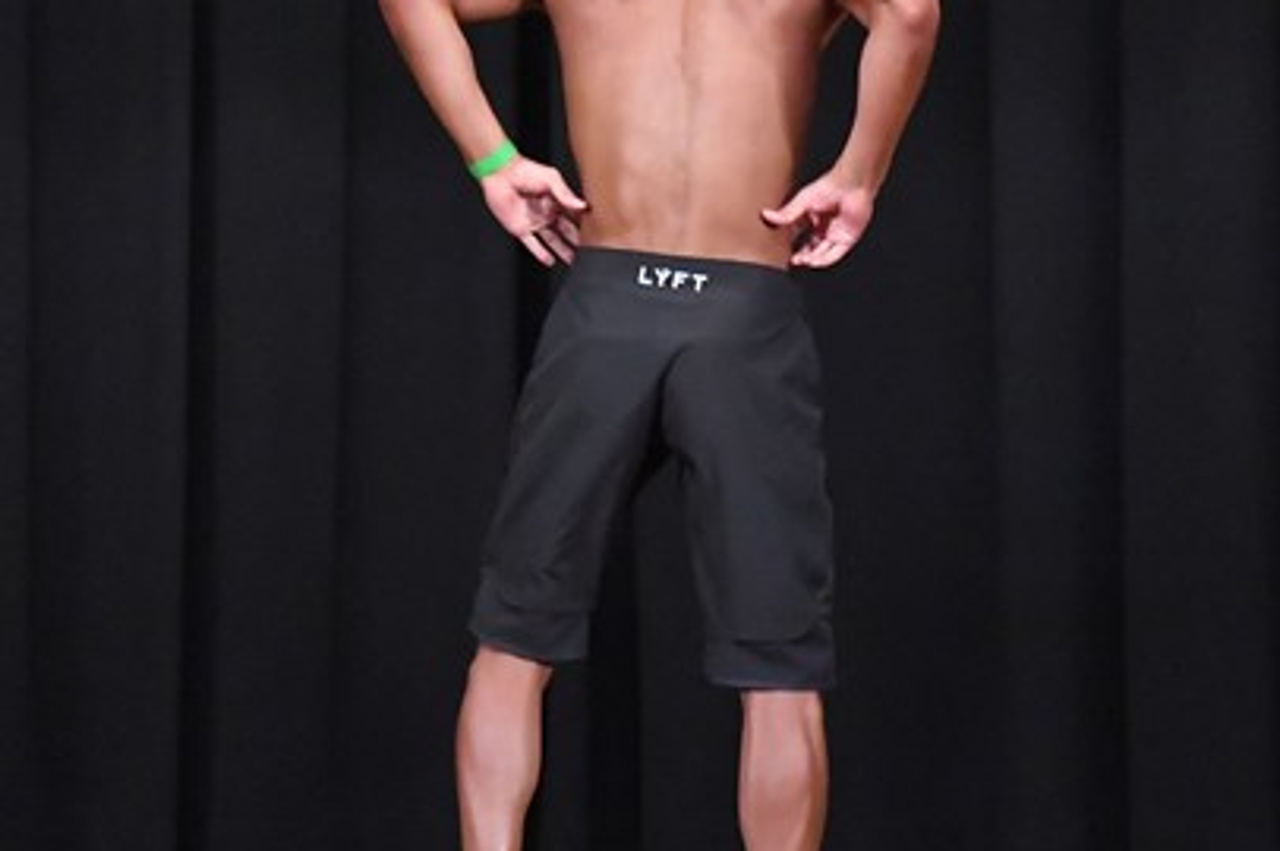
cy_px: 359
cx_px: 793
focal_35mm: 386
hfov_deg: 5.3
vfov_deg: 3.6
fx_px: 13713
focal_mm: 135
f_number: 5.6
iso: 8000
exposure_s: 1/400
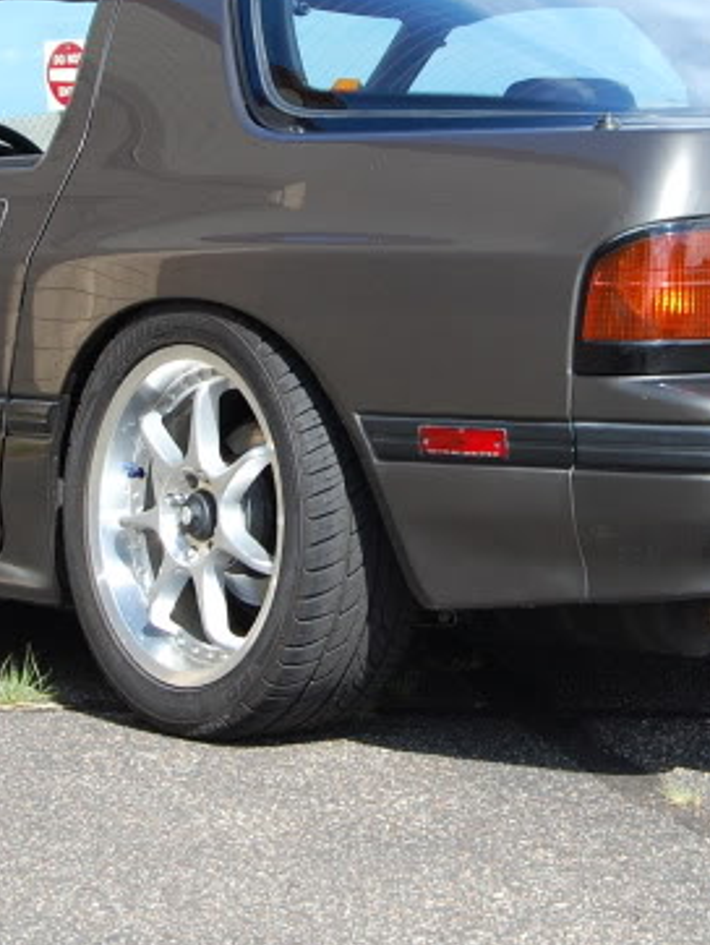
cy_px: 243
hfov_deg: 13.0
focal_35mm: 114
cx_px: 325
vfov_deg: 17.2
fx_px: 3114
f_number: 8
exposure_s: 1/250
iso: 200
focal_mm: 28
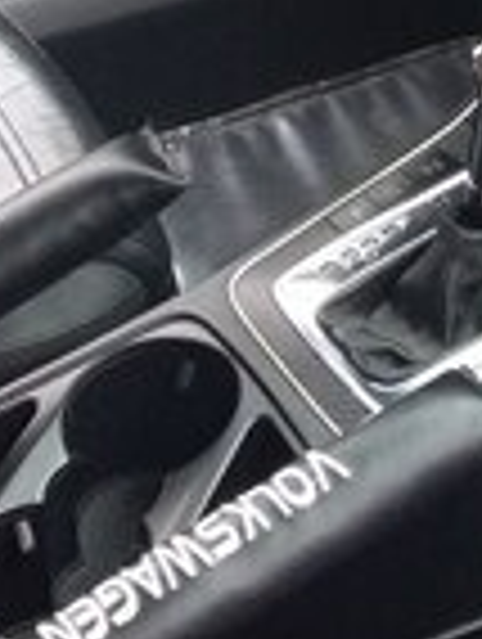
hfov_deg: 13.7
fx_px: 1999
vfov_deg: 17.3
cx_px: 374
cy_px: -153
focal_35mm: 108
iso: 100
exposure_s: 1/50
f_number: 2.2
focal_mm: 3.3
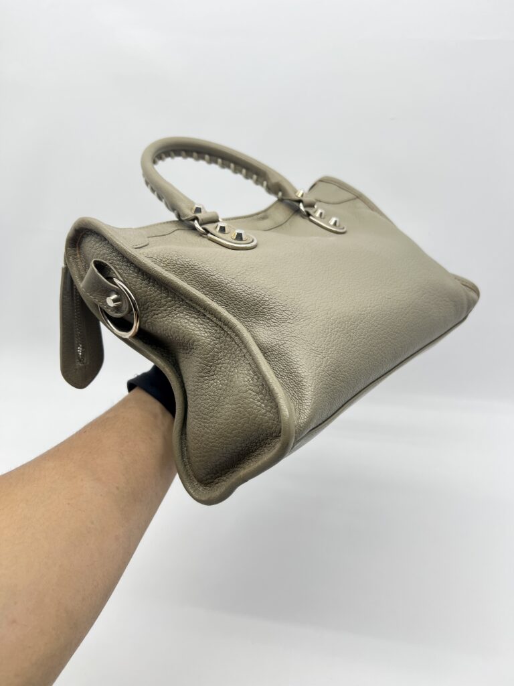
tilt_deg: -25.2
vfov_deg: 67.3
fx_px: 515
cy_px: 343
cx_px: 257
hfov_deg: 53.1
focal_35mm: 26
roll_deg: -0.7
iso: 32
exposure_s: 1/100
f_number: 1.5
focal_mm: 5.7
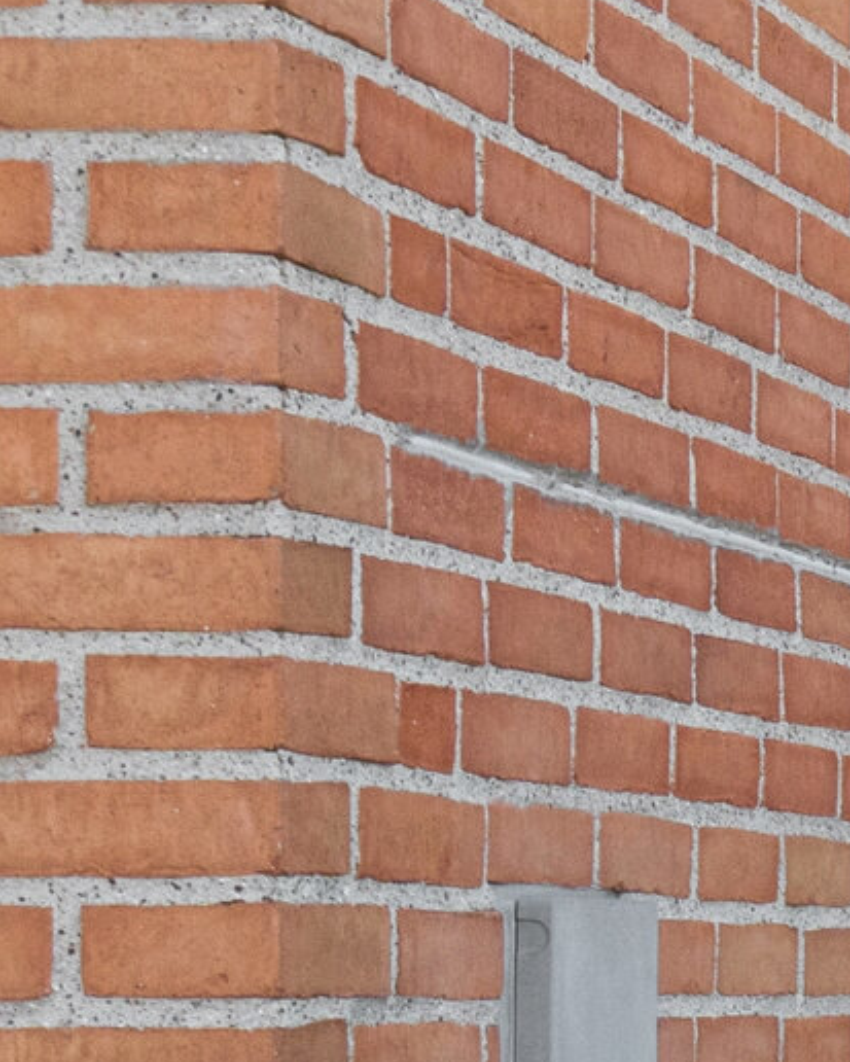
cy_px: 1011
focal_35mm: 169
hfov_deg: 8.0
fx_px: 5313
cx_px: 2459
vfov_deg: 11.3
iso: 800
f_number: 9
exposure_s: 1/400
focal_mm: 31
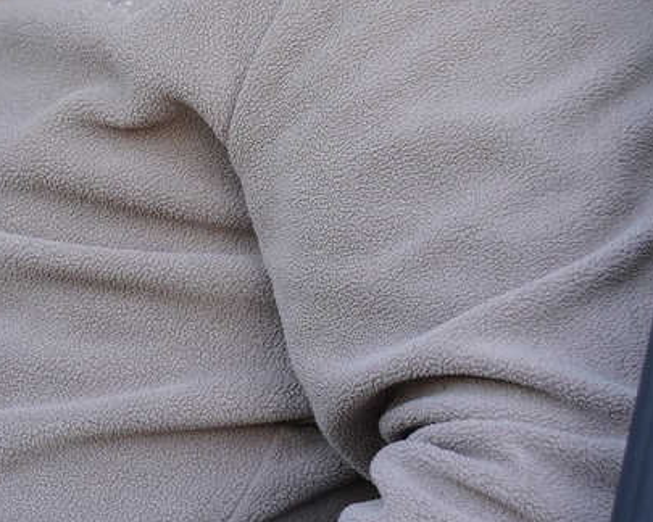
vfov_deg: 8.6
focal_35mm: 178
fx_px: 3440
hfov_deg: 10.5
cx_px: -318
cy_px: -44
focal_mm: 40
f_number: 3.5
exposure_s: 1/80
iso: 100
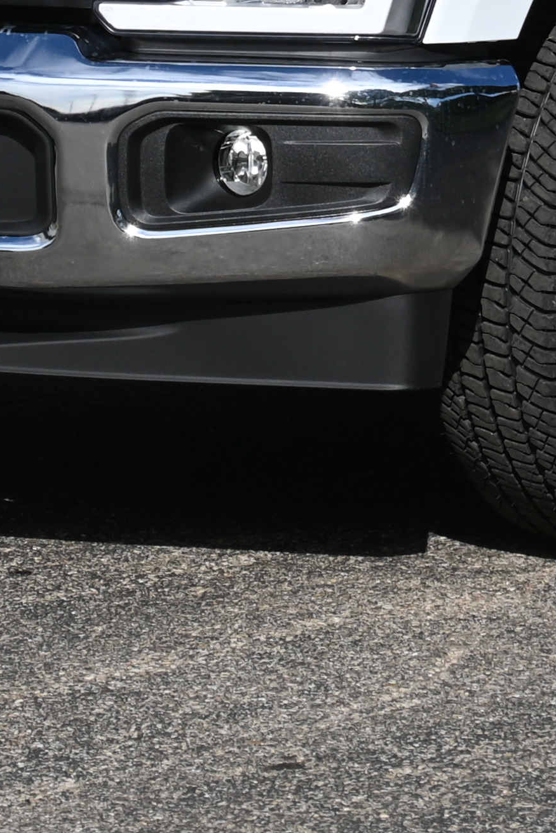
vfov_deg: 10.5
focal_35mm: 194
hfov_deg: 7.0
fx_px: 4497
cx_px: 663
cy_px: 20
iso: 100
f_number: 8
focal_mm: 30.5
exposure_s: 1/500
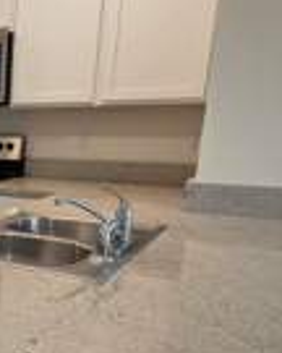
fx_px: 469
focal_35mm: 45
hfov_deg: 25.7
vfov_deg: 40.3
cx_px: -133
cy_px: 251
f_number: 1.9
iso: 200
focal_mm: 2.2
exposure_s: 1/120
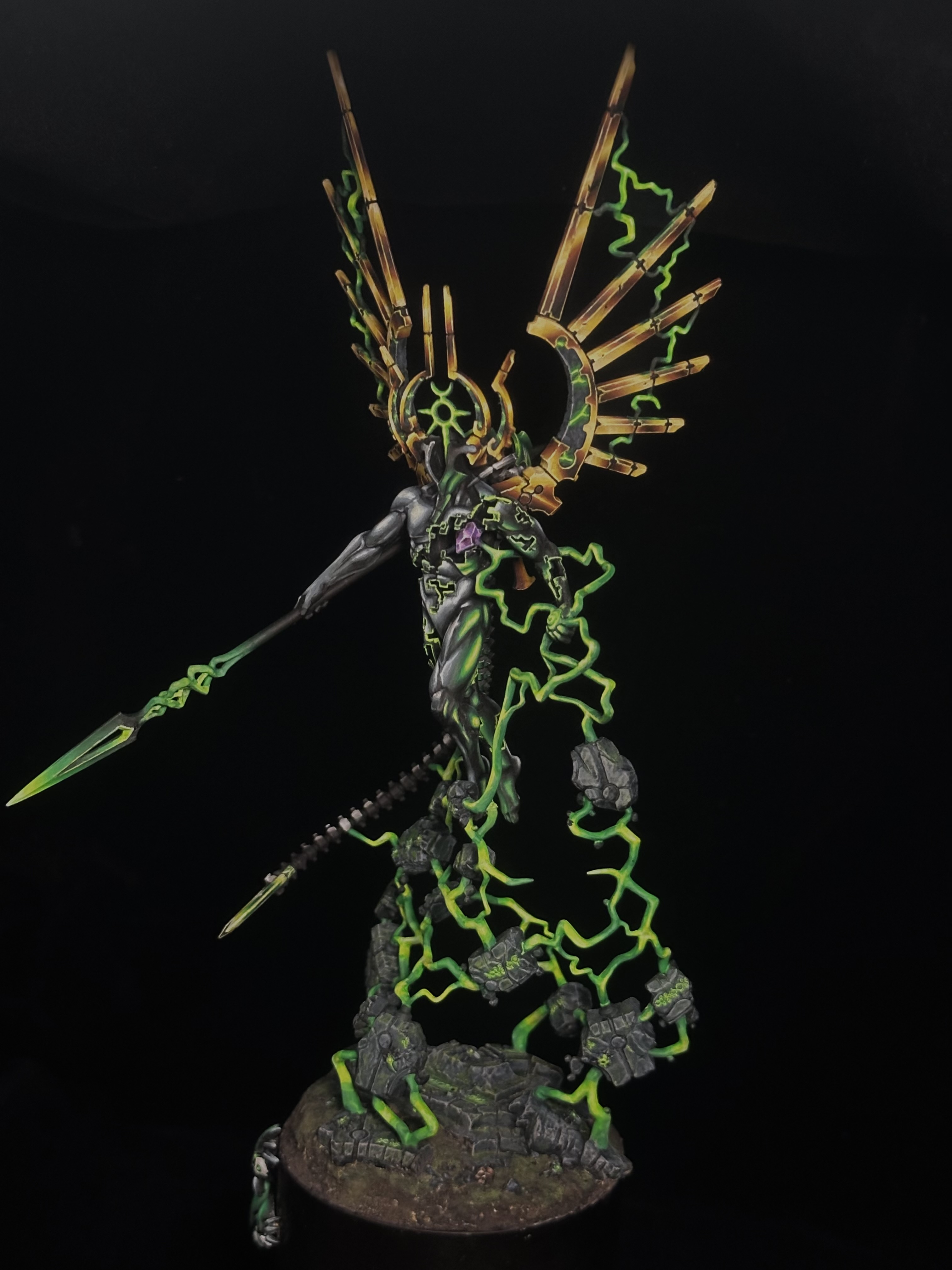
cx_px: 476
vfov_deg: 39.7
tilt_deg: -12.7
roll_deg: -2.9
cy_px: 635
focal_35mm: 48
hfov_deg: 30.3
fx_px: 1760
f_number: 1.78
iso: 640
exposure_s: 1/30
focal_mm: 6.86
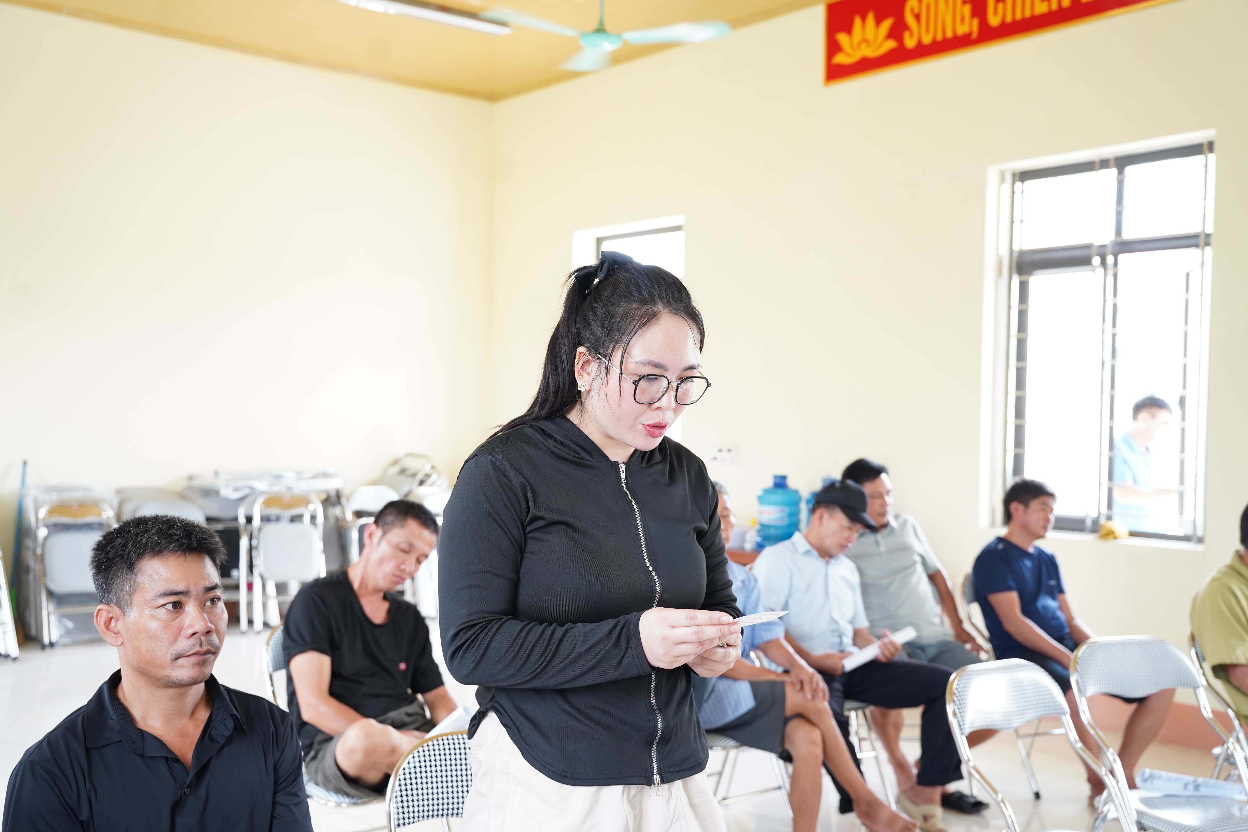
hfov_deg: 49.7
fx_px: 1348
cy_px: 416
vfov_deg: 34.3
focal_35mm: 39
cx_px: 624
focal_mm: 38.9
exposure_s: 1/100
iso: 1250
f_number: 4
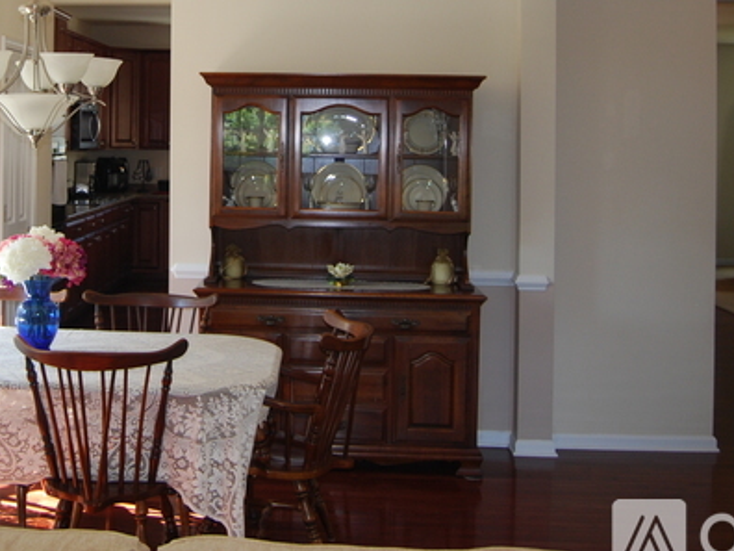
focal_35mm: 49
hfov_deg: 38.3
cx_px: 220
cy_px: 109
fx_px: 1039
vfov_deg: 29.0
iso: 200
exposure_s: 1/60
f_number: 3.5
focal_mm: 18
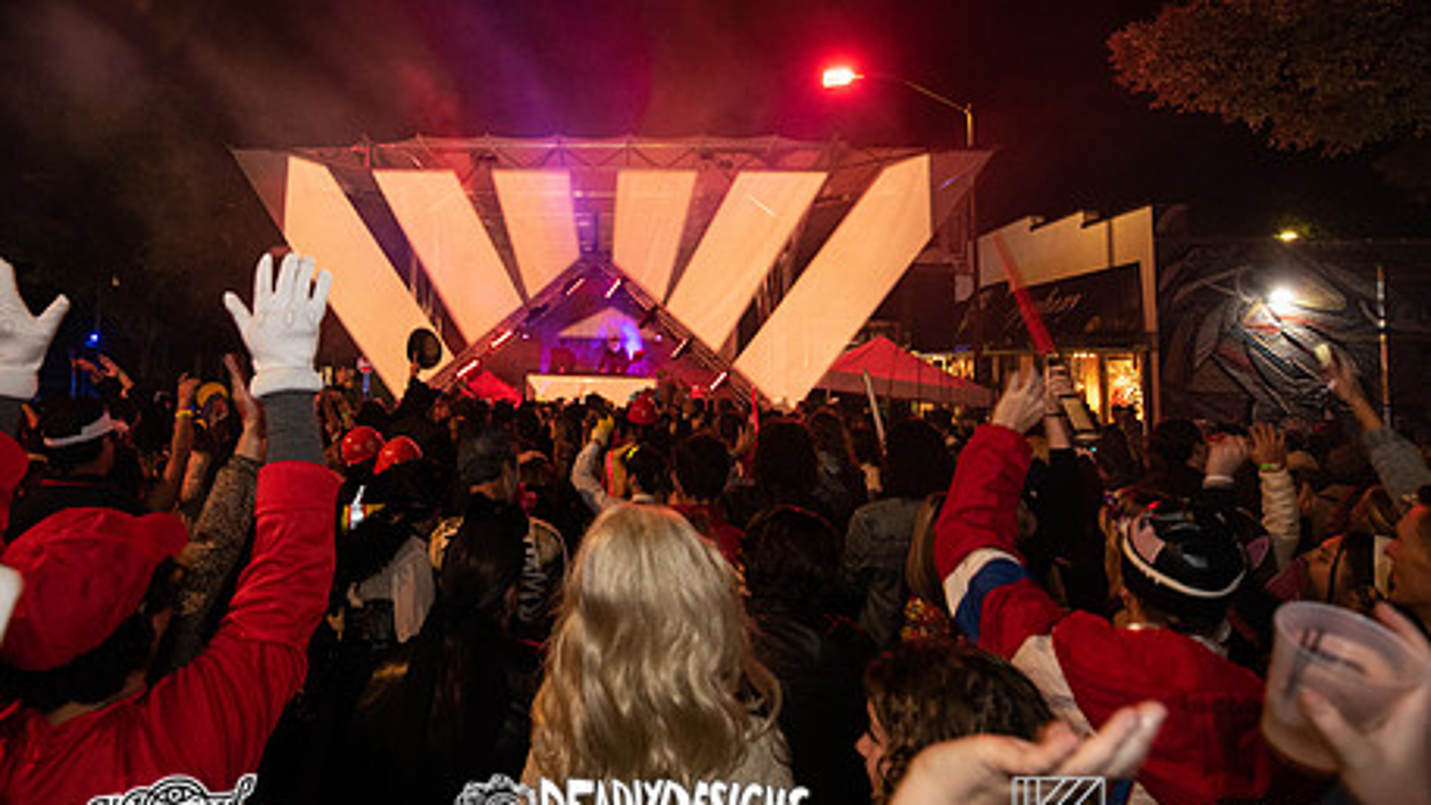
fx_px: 797
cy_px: 296
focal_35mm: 21
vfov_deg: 52.9
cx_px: 526
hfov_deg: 82.1
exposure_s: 1/50
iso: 2000
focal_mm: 14
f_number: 3.5
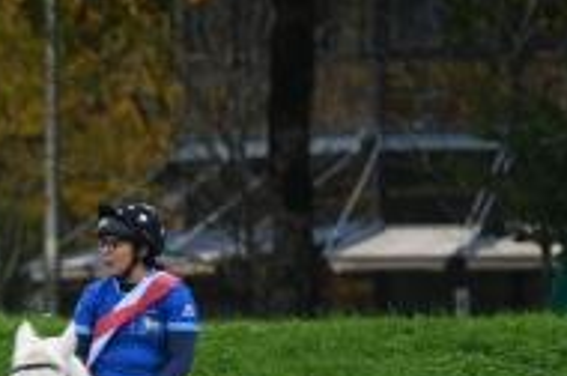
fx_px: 26494
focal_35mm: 1685
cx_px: -618
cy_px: 355
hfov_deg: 1.2
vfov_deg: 0.8
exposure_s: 1/800
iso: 1800
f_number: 5.6
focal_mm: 400
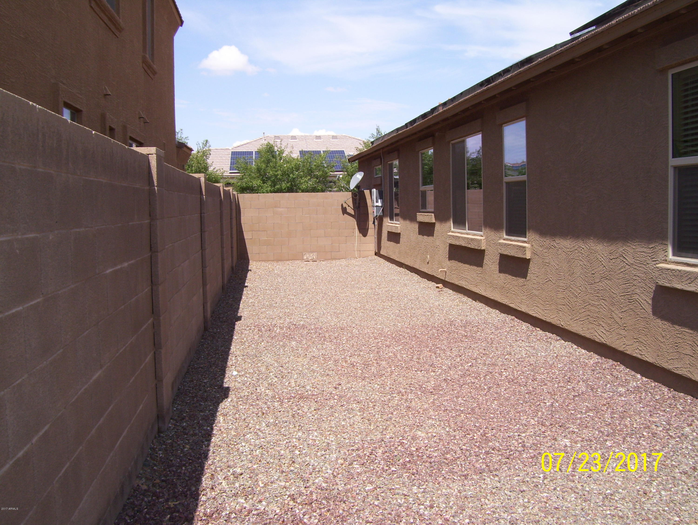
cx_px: 349
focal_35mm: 36
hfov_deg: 51.3
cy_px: 262
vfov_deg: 39.7
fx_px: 727
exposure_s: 1/640
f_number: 4.8
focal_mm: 6
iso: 80
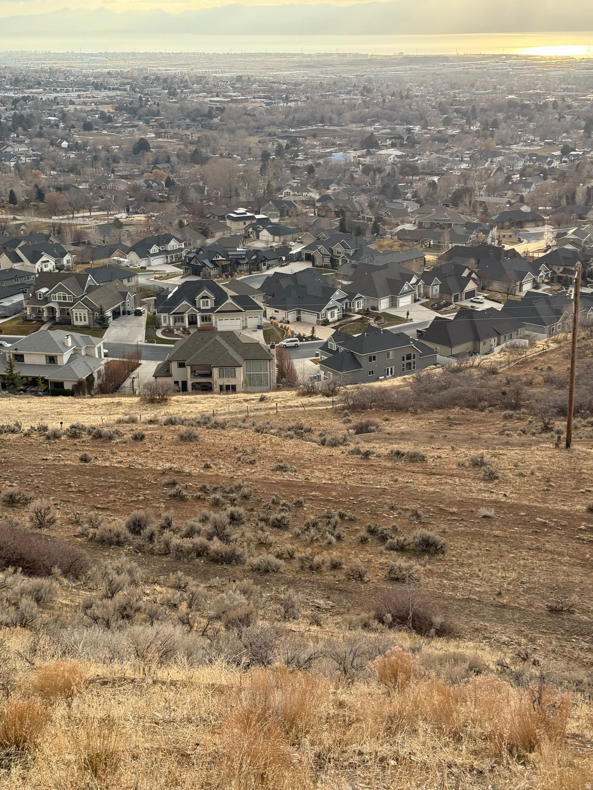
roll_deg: +0.9
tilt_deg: -17.8
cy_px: 395
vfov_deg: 39.7
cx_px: 296
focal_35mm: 48
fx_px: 1096
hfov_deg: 30.3
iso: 100
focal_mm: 6.76
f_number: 1.78
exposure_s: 1/837
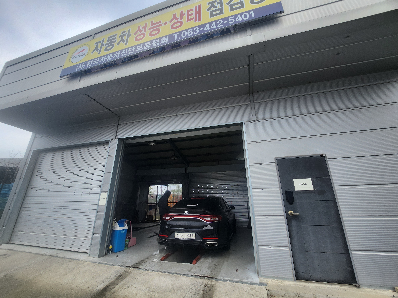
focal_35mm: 13
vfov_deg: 89.9
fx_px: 149
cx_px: 199
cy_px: 149
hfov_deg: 106.2
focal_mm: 1.7
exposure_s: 1/410
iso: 32
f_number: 2.2
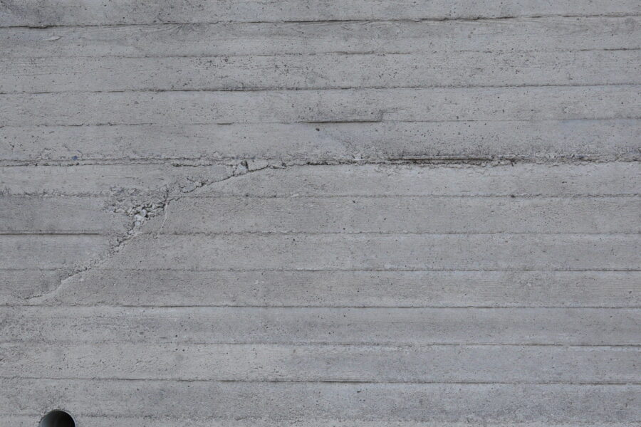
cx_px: 320
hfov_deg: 32.4
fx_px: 1104
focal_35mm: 62
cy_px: 214
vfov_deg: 21.9
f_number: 5.6
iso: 640
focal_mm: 22.92
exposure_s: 1/320
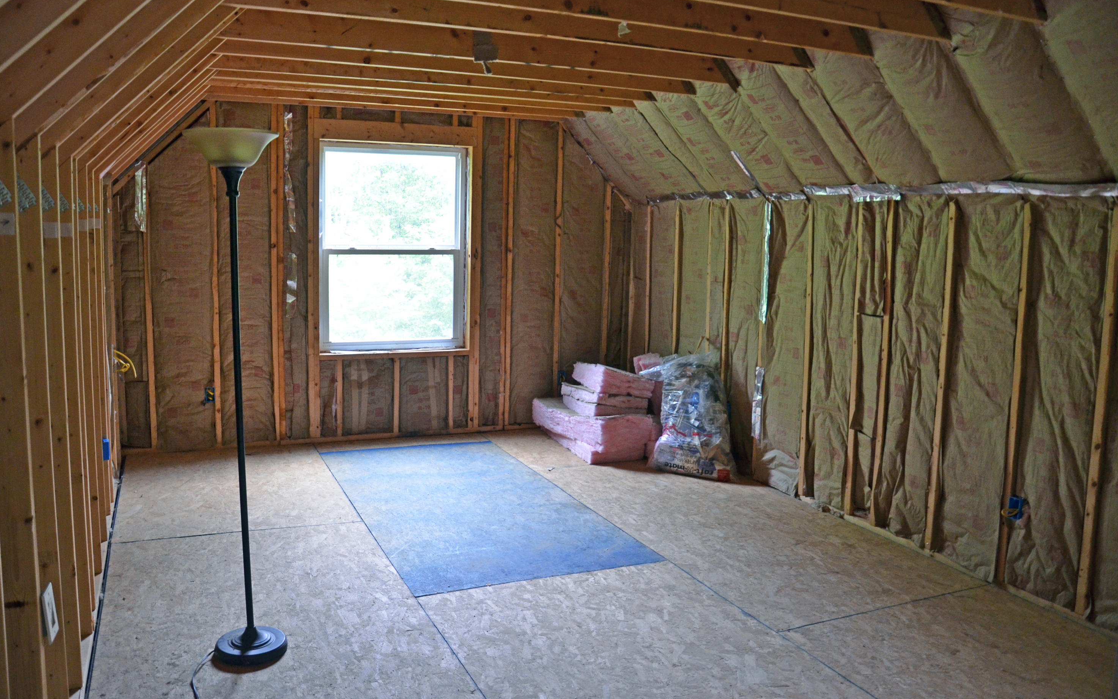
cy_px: 325
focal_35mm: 28
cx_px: 564
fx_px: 853
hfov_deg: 66.5
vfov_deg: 44.5
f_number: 4
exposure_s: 1/60
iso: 800
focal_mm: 18
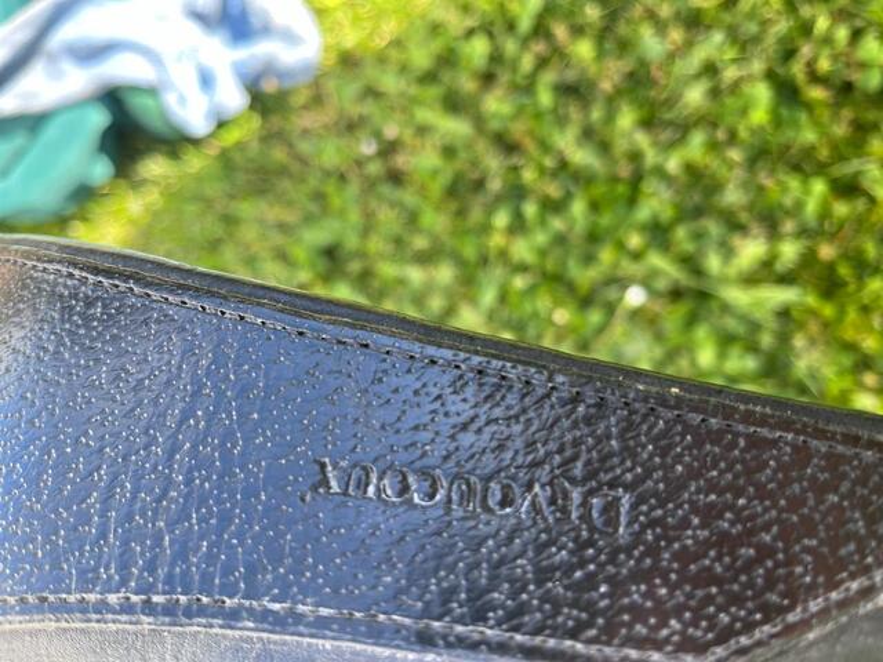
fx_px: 663
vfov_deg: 53.1
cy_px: 331
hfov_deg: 67.3
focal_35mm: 26
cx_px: 442
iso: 32
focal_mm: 5.1
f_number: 1.6
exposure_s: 1/122
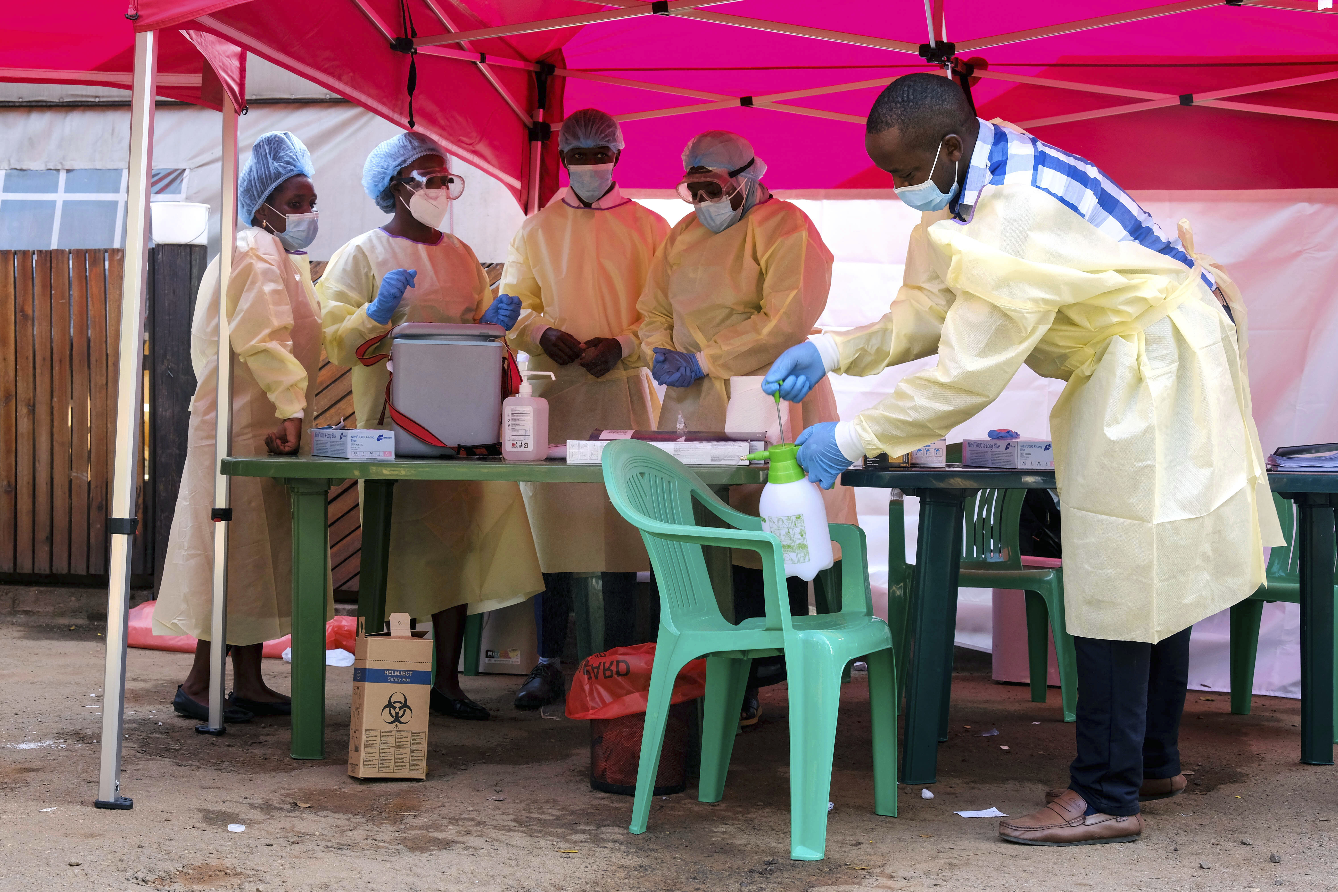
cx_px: 669
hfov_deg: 39.6
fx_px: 1858
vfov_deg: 27.0
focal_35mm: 50
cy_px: 446
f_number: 6.4
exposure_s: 1/160
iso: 1000
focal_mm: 33.2
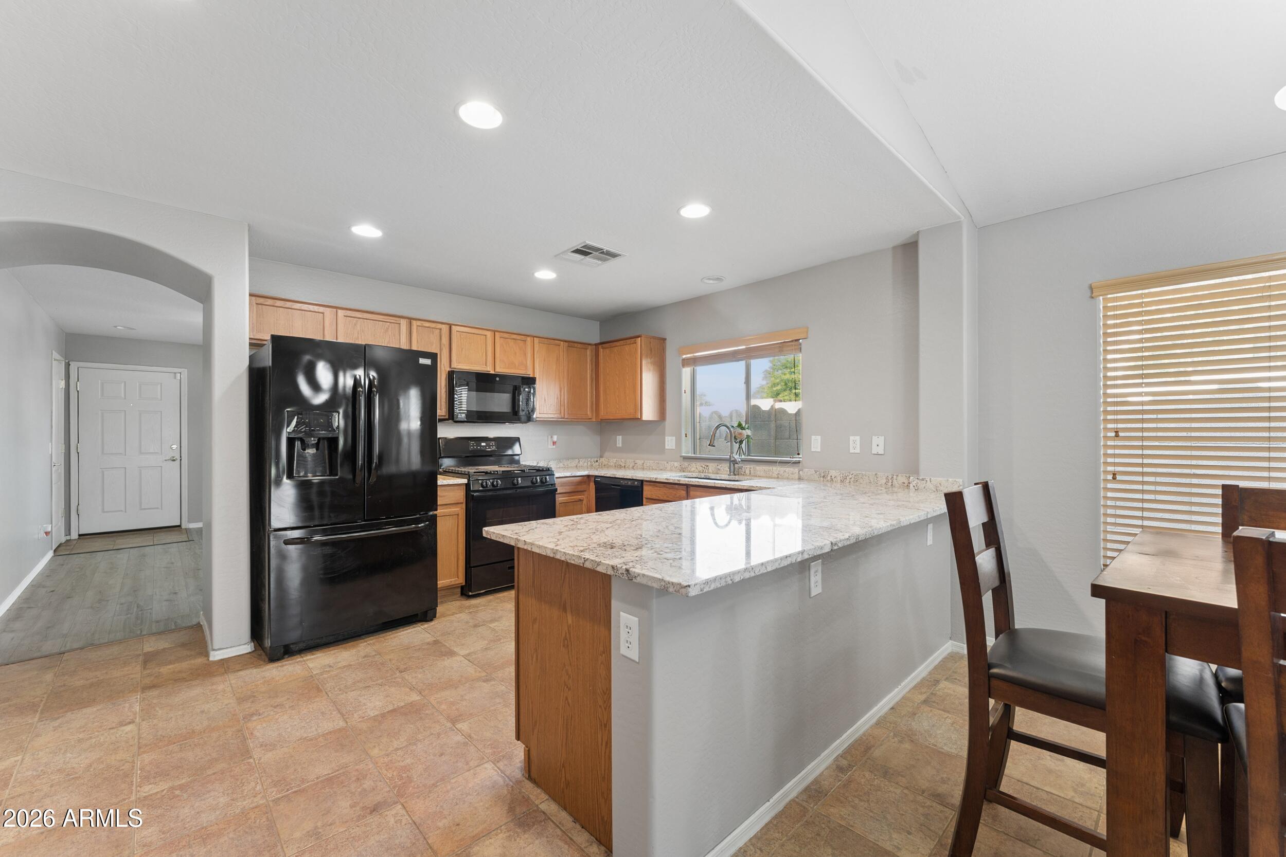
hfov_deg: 104.3
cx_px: 643
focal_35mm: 14
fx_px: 500
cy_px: 428
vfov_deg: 81.2
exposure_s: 1/6
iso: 320
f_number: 9
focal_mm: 14
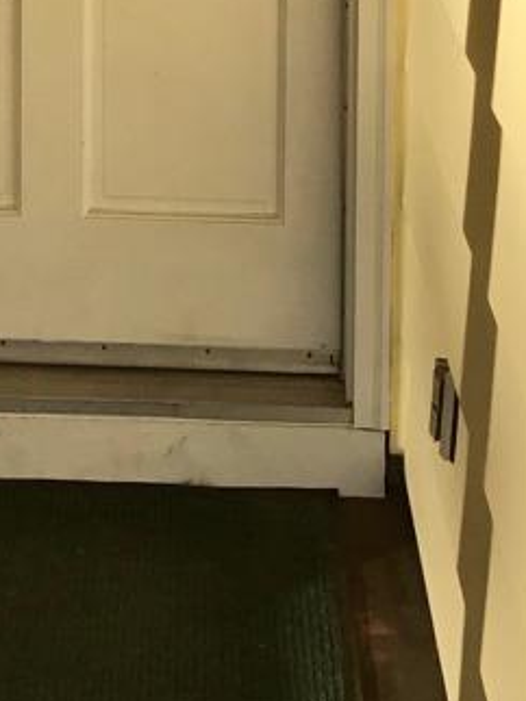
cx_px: -20
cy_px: -258
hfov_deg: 13.1
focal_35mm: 111
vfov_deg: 16.6
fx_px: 2250
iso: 20
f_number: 1.8
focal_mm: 3.99
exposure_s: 1/1650
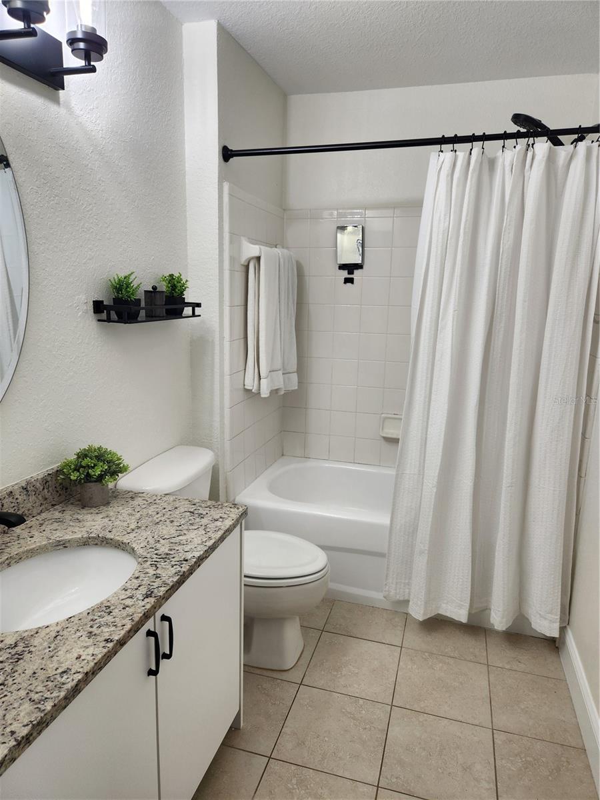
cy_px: 400
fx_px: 532
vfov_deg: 73.9
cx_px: 300
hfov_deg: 58.9
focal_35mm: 23
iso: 64
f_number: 1.8
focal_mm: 5.4
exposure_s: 1/120
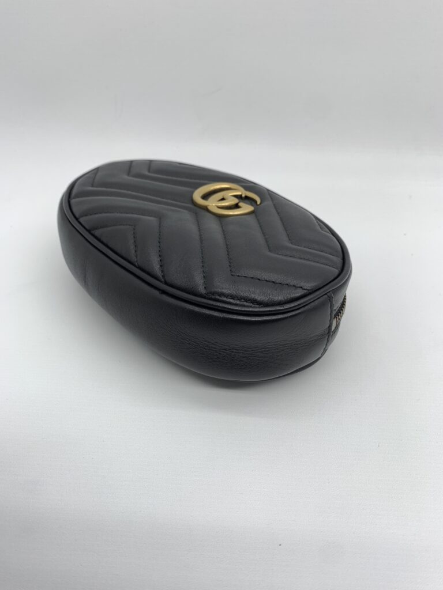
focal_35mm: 26
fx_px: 444
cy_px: 295
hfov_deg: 53.1
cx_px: 222
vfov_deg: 67.3
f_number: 1.8
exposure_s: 1/100
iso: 32
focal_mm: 4.25
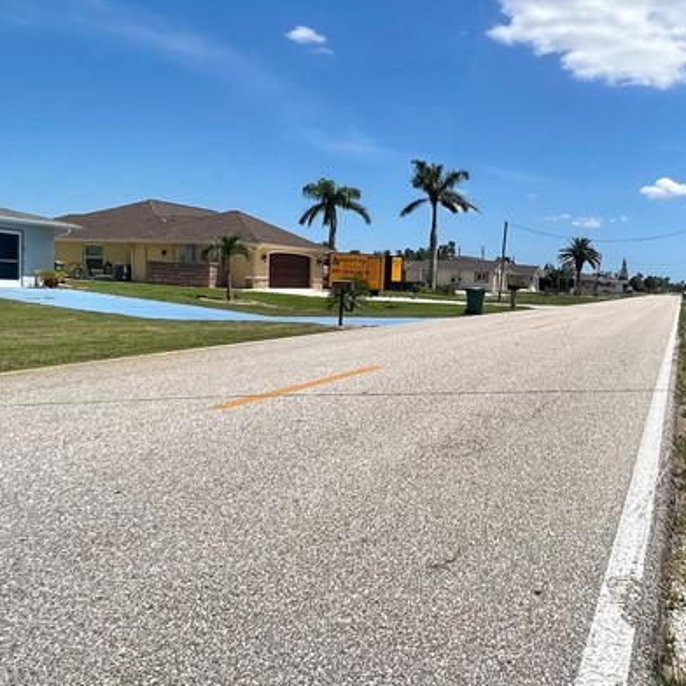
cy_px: 334
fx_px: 673
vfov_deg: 54.0
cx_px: 558
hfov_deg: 50.4
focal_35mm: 30
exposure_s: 1/3215
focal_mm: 1.57
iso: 32
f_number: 1.8
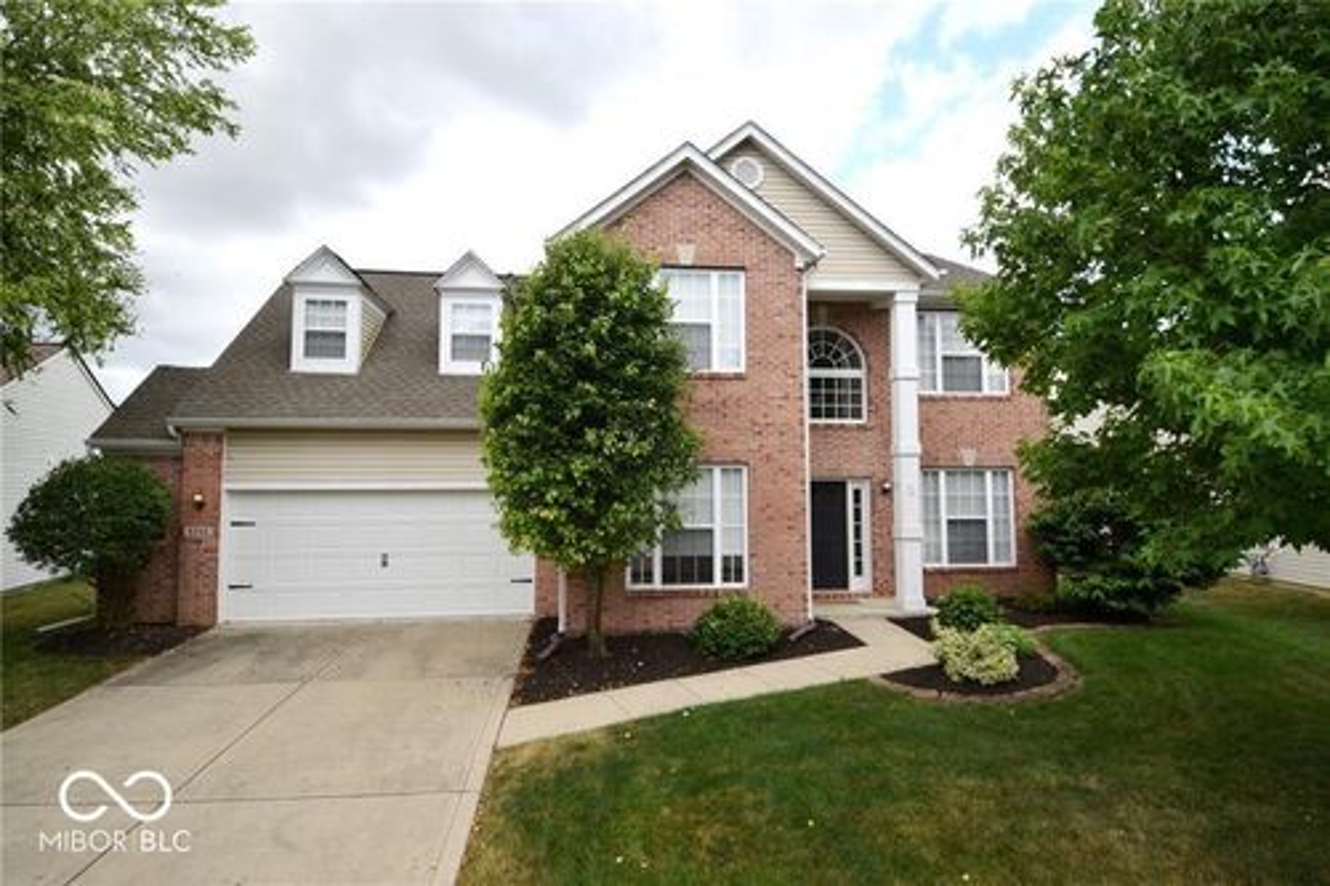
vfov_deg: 67.3
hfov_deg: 90.0
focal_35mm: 18
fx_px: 665
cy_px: 443
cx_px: 665
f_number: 14
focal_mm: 12
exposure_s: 1/200
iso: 320
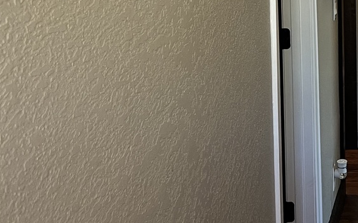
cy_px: -11
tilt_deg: -2.7
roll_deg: +0.2
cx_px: 395
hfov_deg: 26.9
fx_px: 683
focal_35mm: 70
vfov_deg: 18.0
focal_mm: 5.7
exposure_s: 1/60
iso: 200
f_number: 1.5
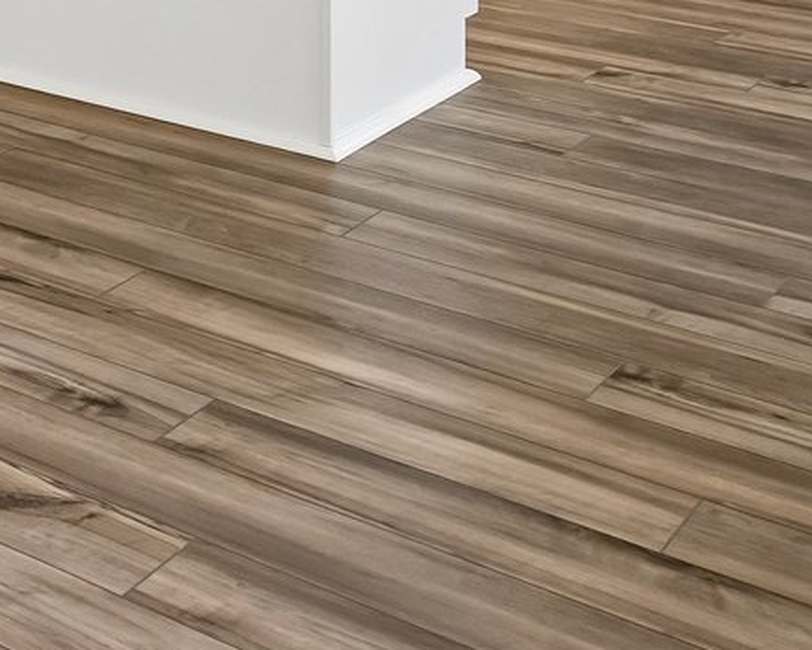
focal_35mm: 75
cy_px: -437
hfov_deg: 17.7
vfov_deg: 17.5
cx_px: -825
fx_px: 1803
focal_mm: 17
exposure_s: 1/20
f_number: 8
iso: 400
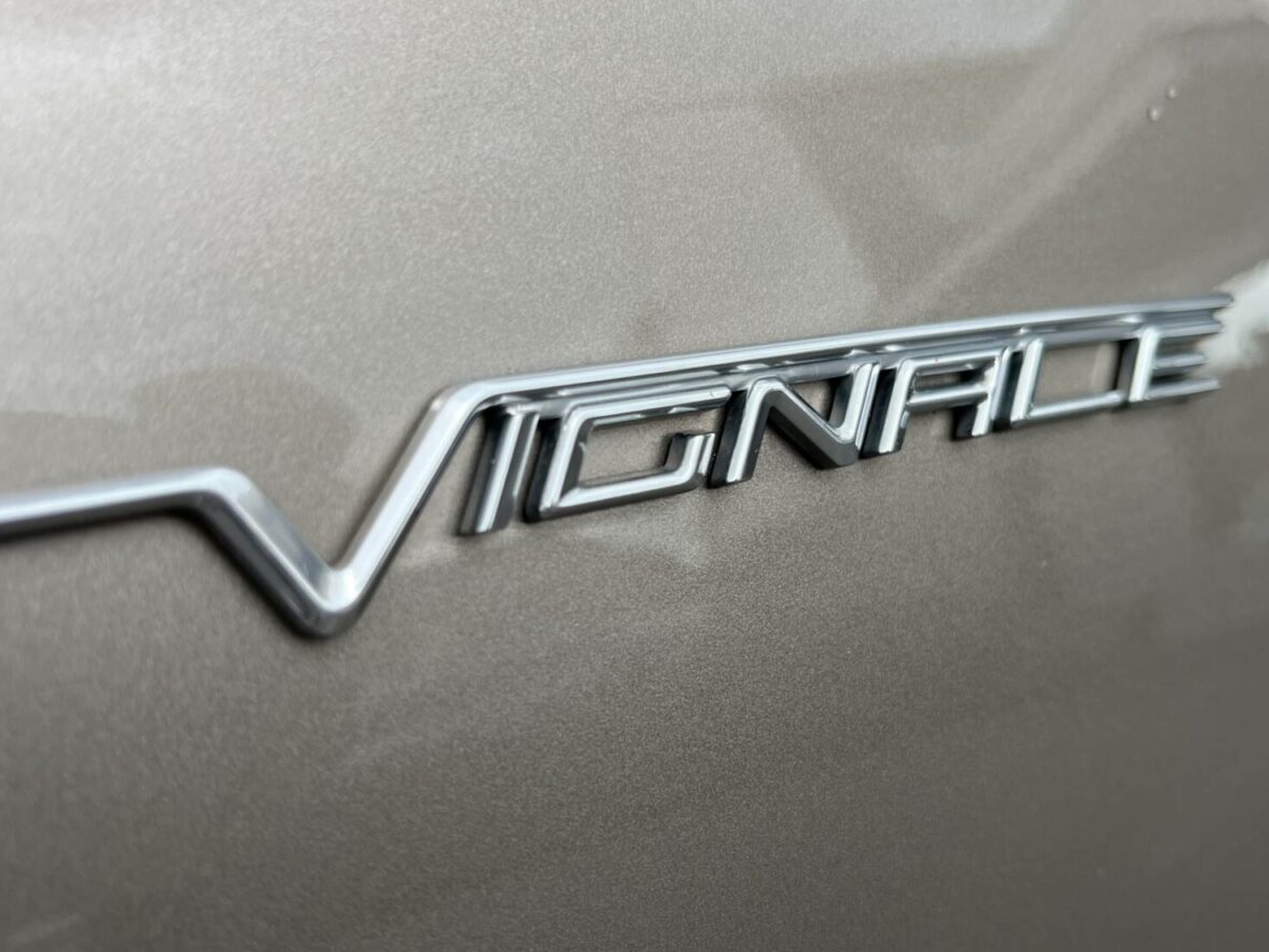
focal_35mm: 34
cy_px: 524
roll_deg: -3.4
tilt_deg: -17.6
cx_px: 664
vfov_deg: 41.7
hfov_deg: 53.9
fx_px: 1246
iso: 40
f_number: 1.6
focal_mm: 5.1
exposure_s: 1/121
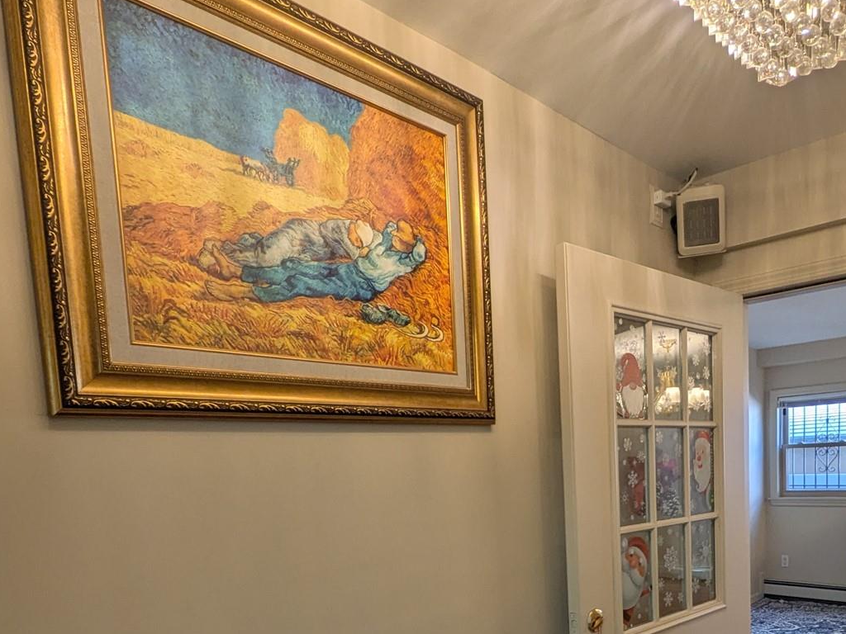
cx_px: 550
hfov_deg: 62.2
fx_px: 684
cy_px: 524
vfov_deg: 46.6
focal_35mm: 28
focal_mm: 1.83
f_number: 2.2
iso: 103
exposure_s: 1/120
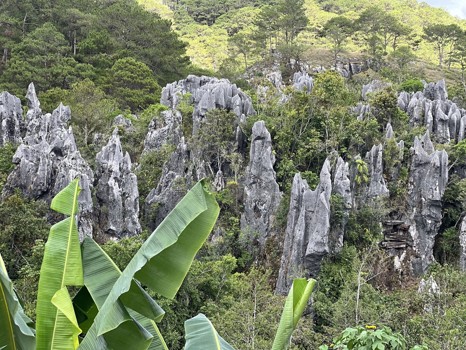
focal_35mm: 77
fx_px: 1037
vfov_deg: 19.1
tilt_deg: -1.9
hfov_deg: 25.3
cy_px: 175
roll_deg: -0.6
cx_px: 233
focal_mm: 9
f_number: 2.8
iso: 32
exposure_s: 1/121
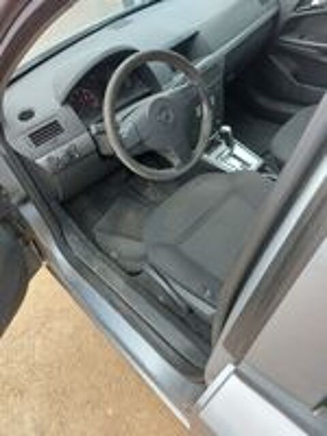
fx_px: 302
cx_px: 164
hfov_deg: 56.8
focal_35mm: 24
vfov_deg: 71.6
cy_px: 218
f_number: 1.8
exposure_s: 1/50
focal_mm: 5.23
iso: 32
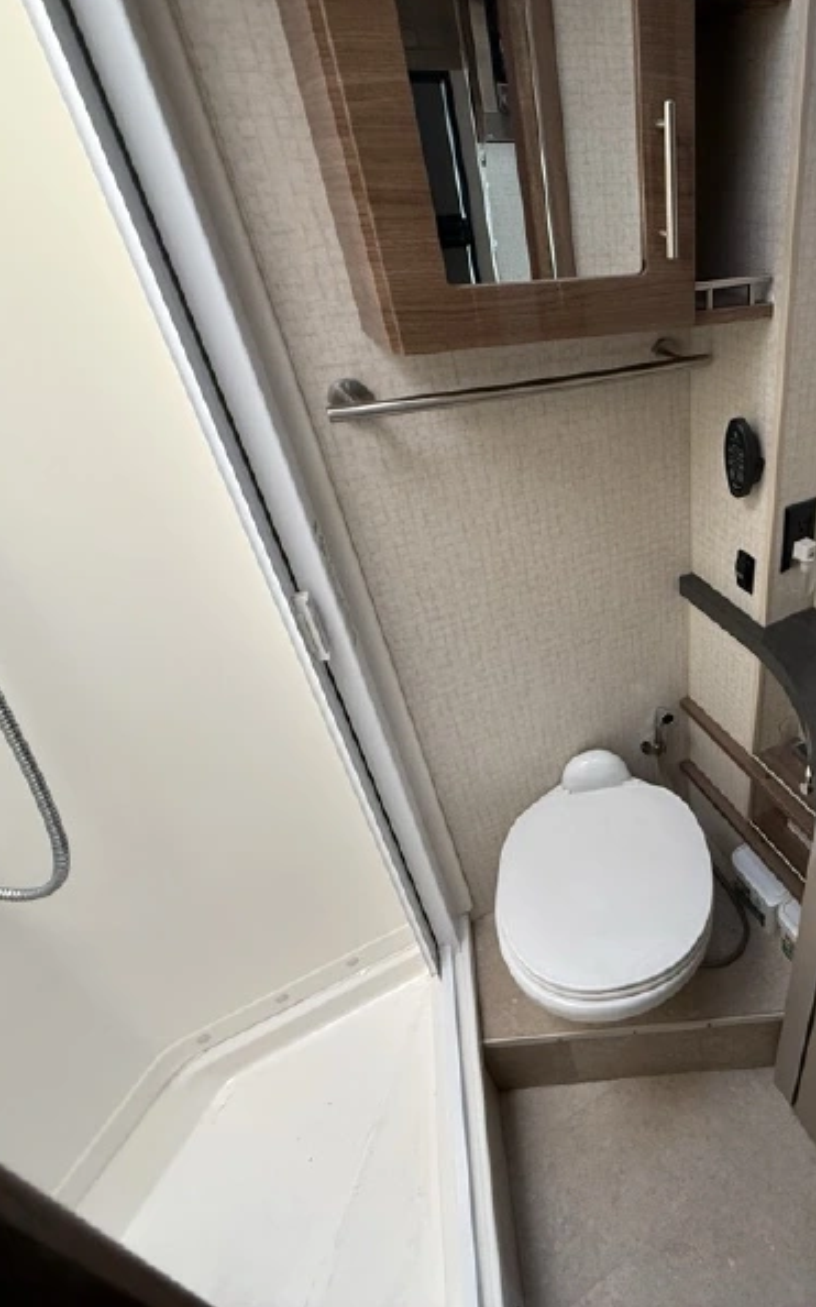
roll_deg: +1.4
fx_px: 712
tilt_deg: -34.2
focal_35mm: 20
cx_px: 693
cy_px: 649
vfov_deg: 85.1
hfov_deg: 54.0
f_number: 2.2
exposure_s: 1/70
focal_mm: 2.22
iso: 320
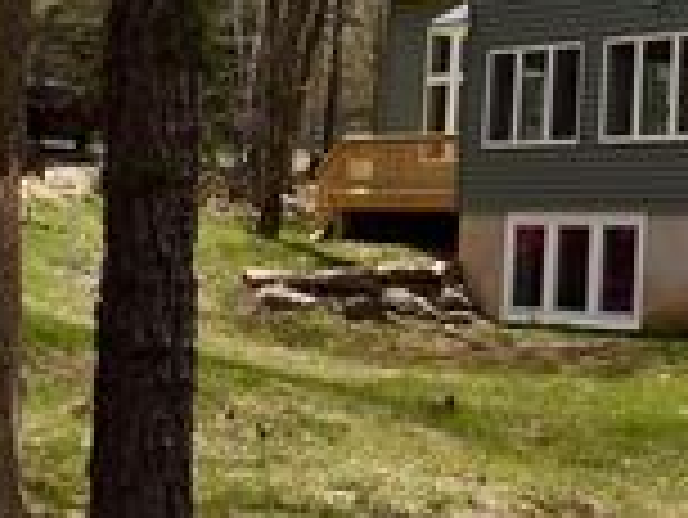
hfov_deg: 19.7
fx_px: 1870
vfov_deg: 15.1
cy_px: -133
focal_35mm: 94
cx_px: 805
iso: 100
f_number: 9
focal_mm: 20
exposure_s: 1/200
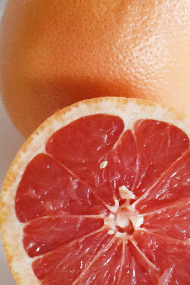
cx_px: 240
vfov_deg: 4.8
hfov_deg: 3.2
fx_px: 3354
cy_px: -358
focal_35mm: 424
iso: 1000
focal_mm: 50
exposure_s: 1/100
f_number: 3.2
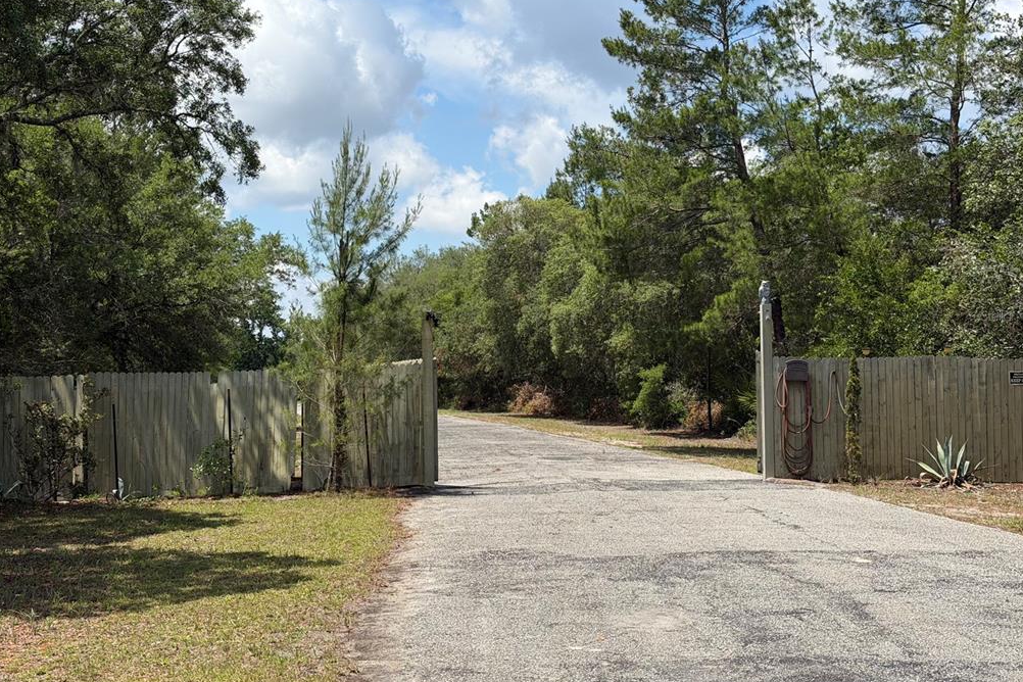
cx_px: 520
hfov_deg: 38.9
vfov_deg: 26.5
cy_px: 315
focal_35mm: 51
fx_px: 1449
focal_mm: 6.76
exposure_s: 1/4587
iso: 64
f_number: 1.78
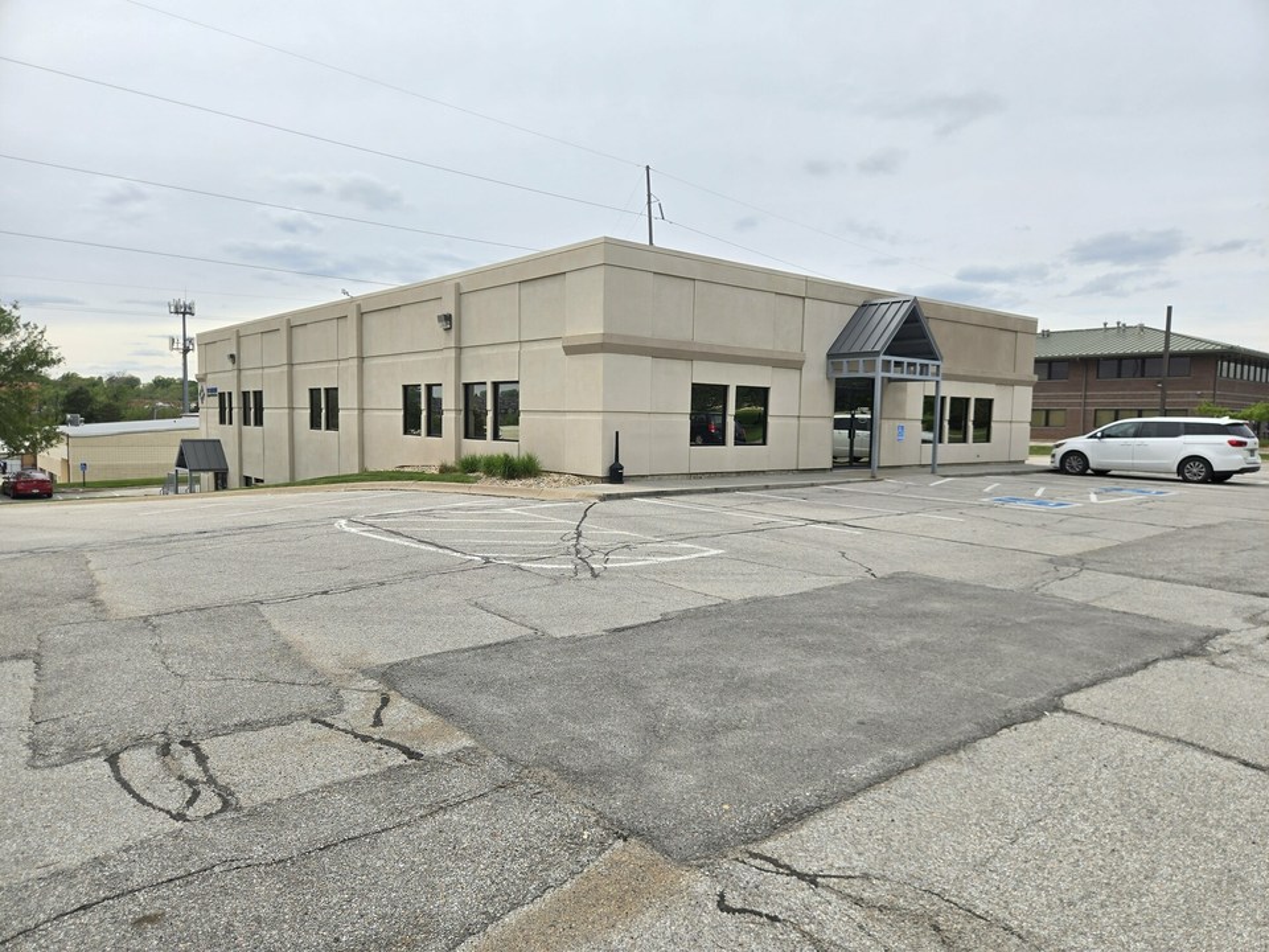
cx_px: 634
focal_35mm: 23
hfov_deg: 73.9
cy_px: 476
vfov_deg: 58.9
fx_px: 843
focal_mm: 5.4
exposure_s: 1/1354
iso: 25
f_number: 1.8
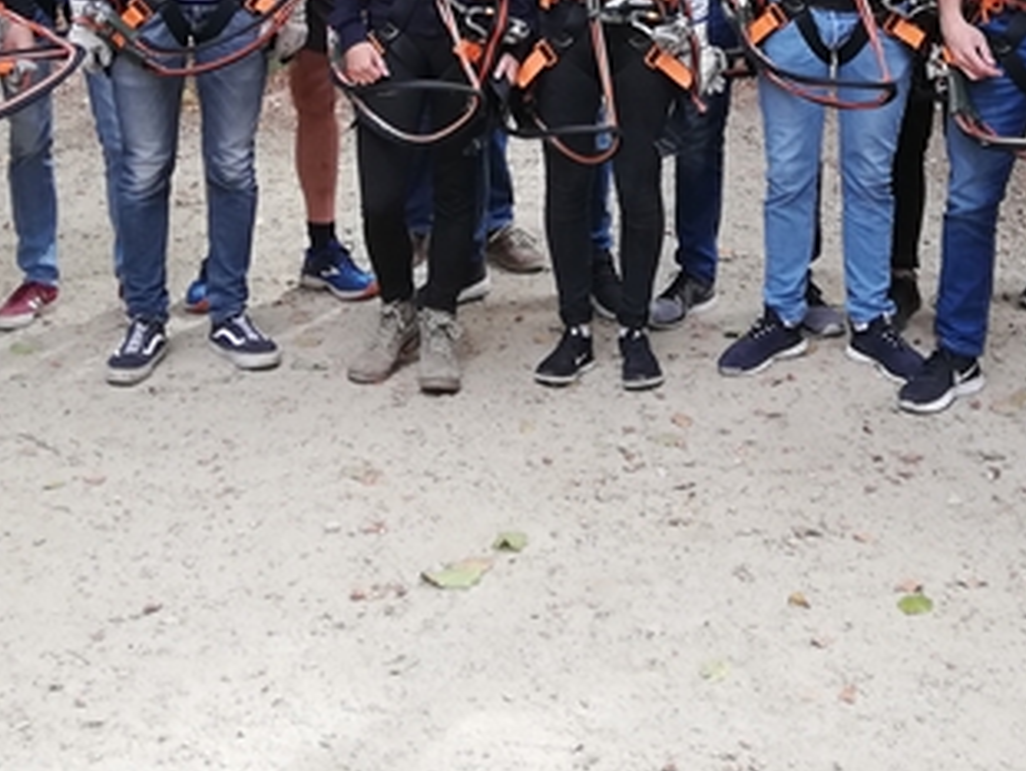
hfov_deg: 28.9
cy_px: -208
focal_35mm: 67
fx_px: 1987
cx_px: 612
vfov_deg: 20.3
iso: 50
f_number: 2.2
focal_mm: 3.81
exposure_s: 1/50
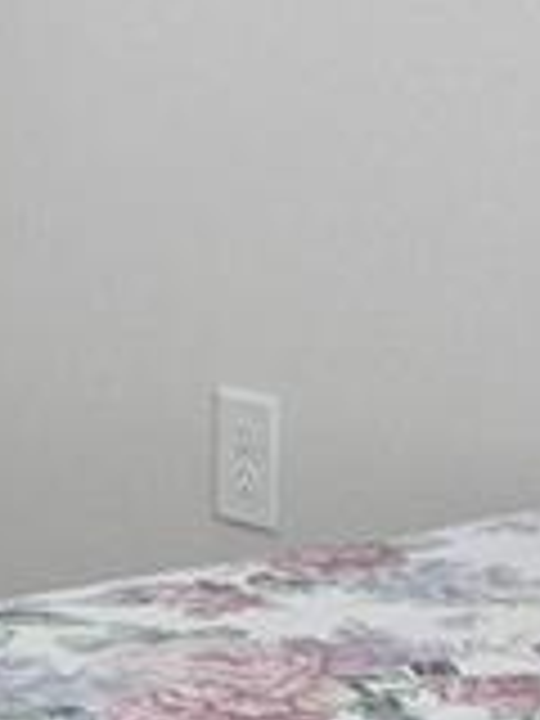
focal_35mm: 172
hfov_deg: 8.0
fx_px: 3578
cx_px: -698
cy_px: 130
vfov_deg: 11.4
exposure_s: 1/180
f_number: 1.8
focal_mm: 5.4
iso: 200
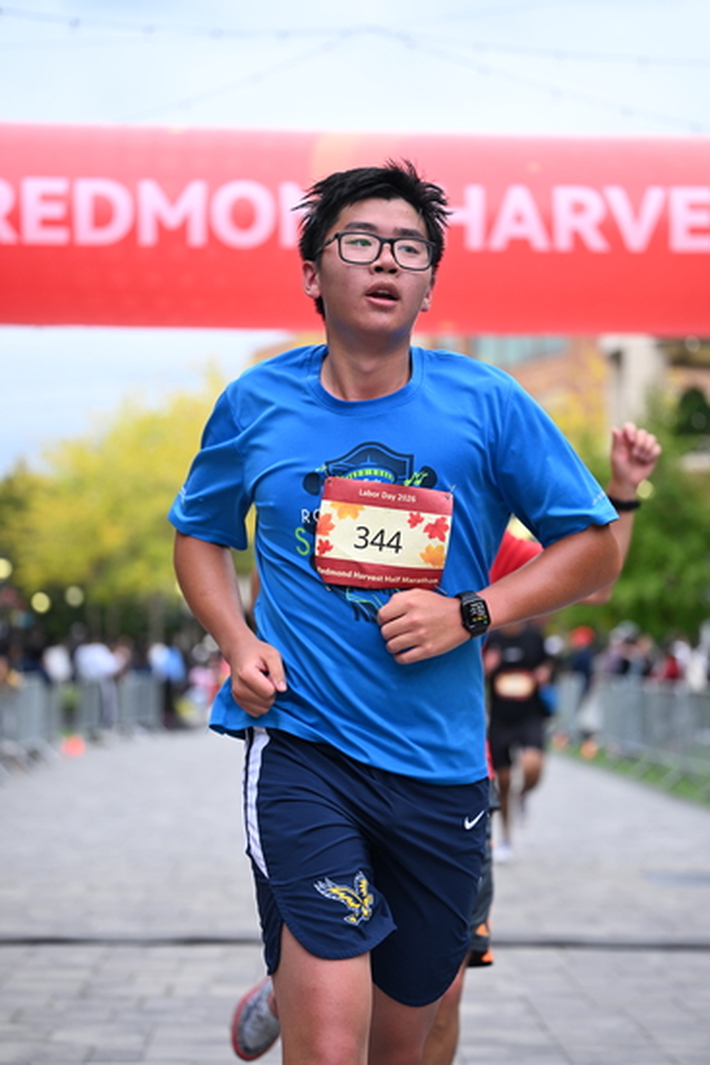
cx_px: 355
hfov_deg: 17.3
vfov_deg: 25.7
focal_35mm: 79
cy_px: 532
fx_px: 2335
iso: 640
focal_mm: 79
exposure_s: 1/2000
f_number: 2.8
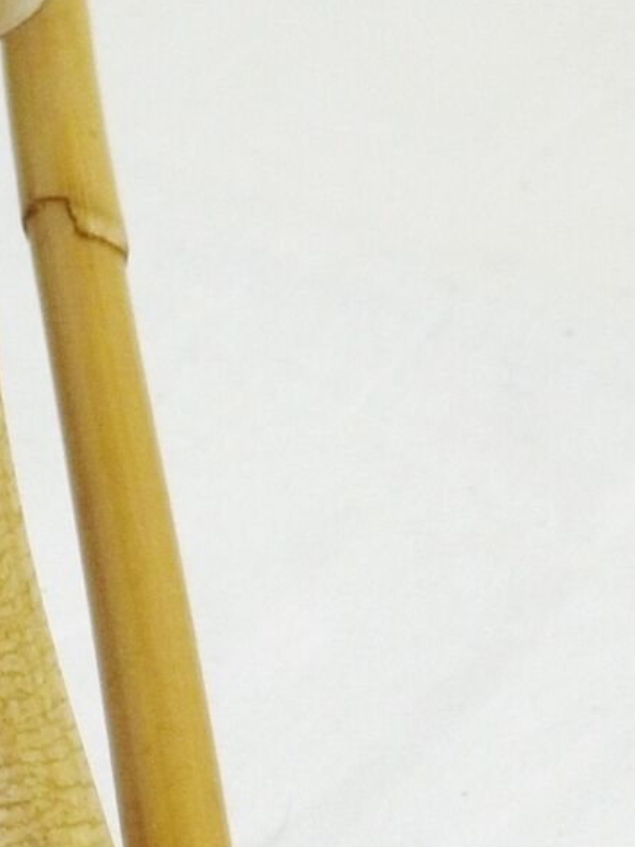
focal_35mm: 172
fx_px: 4207
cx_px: 41
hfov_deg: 8.6
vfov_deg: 11.5
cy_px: 298
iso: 160
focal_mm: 7.1
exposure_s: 1/40
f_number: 3.8
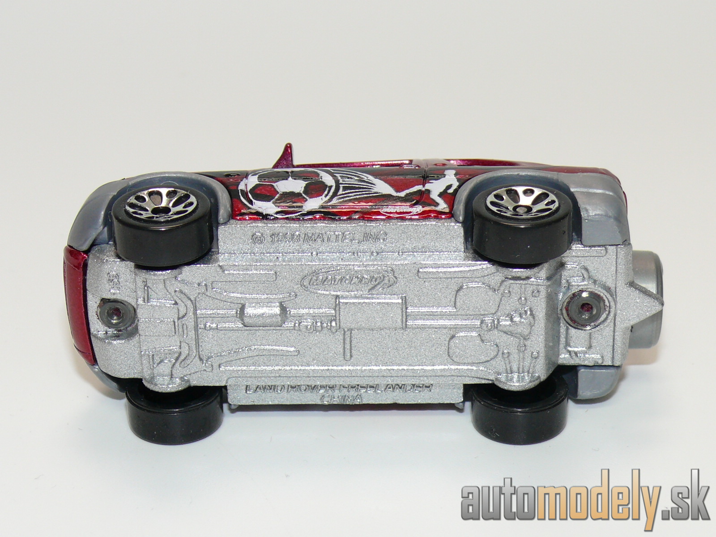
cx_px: 358
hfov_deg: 19.1
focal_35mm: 103
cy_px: 268
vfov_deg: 14.4
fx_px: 2130
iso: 100
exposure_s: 1/30
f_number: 4
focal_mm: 13.5
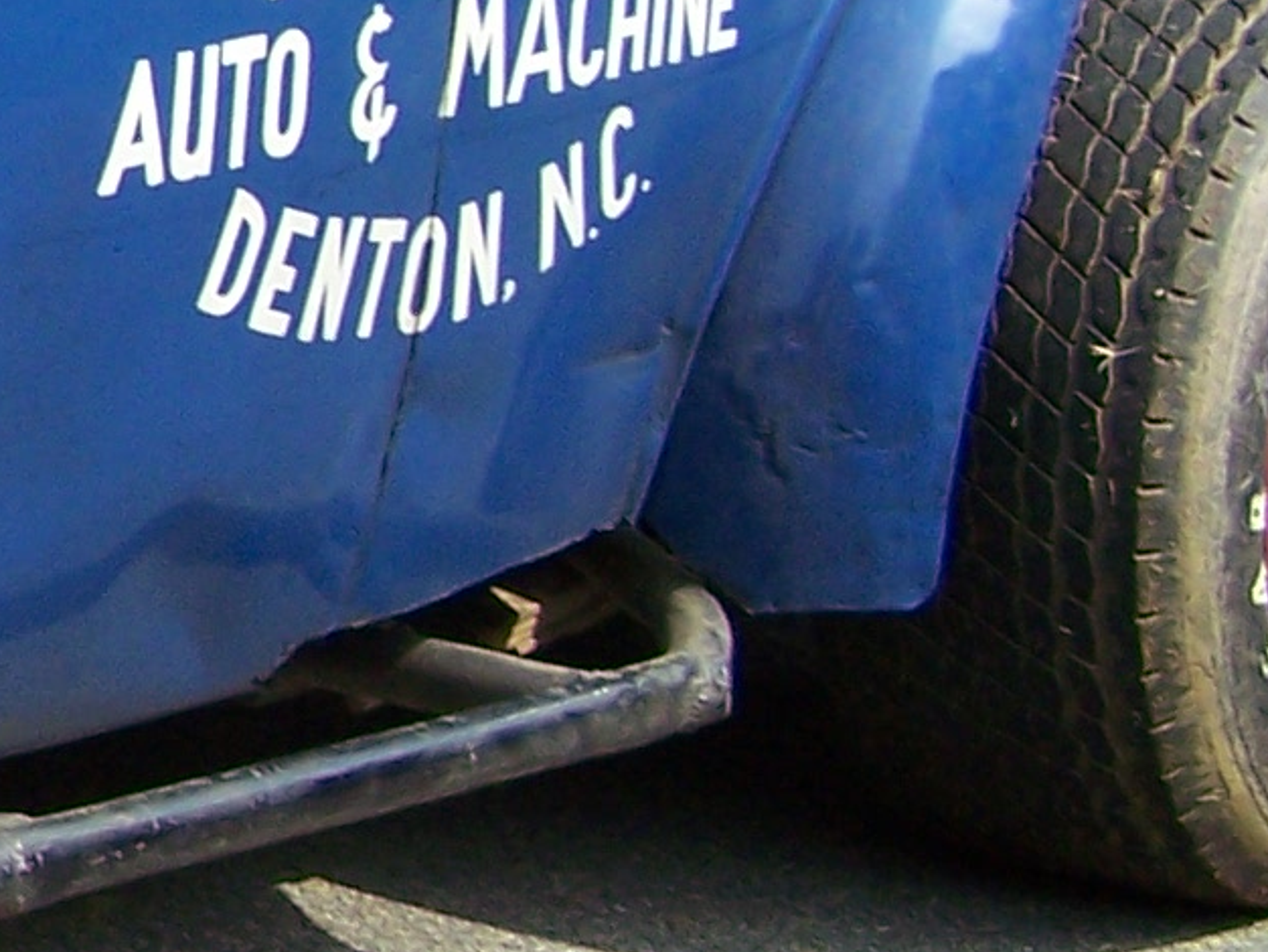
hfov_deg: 10.5
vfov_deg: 8.6
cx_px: -1294
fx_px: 6303
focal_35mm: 172
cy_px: 91
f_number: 2.8
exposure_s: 1/800
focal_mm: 6.3
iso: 80
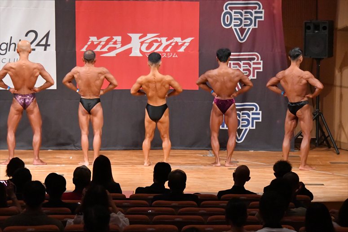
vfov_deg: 8.2
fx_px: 1623
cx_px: 174
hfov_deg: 12.2
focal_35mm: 168
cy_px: 116
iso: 11400
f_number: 5.6
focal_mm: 112
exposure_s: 1/400
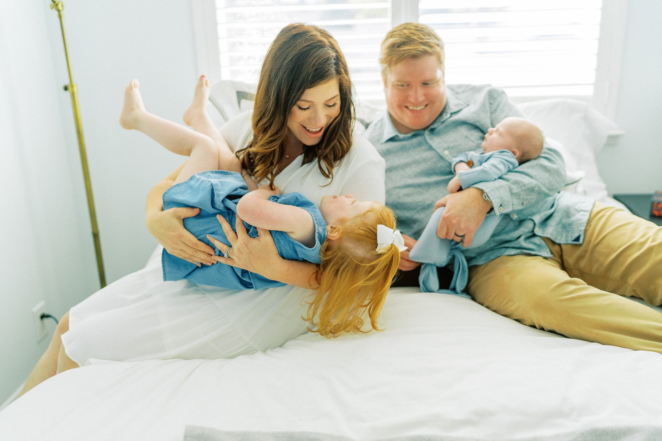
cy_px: 220
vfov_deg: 37.9
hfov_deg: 54.4
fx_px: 644
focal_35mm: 35
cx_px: 331
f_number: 1.8
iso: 1000
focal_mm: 35
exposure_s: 1/2000
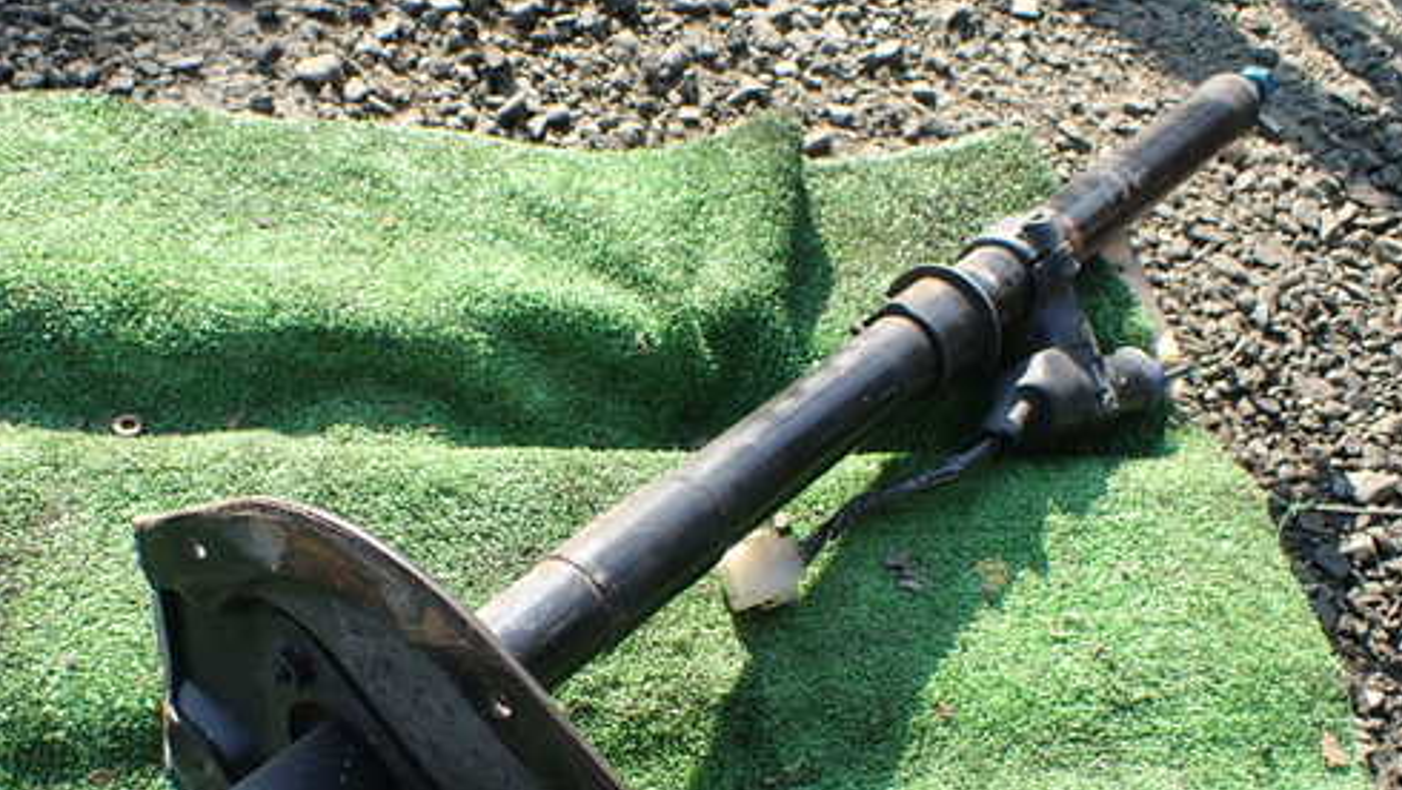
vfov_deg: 29.4
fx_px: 1488
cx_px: 581
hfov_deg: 50.2
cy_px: 564
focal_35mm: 40
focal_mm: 5.4
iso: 100
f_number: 3.2
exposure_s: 1/200
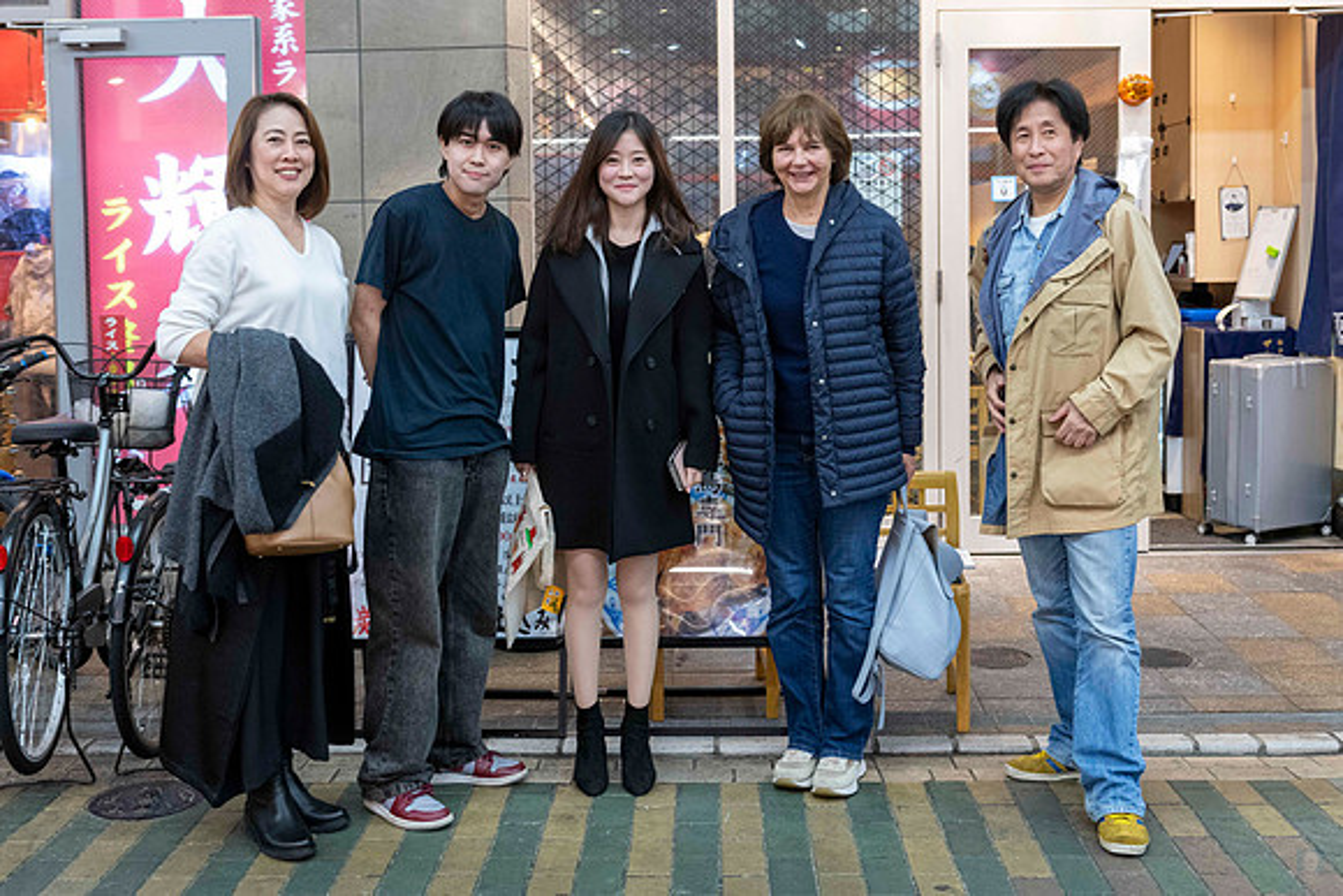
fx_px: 1509
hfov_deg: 48.0
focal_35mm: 40
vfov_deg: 32.9
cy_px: 339
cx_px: 696
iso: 1400
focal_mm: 32
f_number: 4.5
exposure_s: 1/60
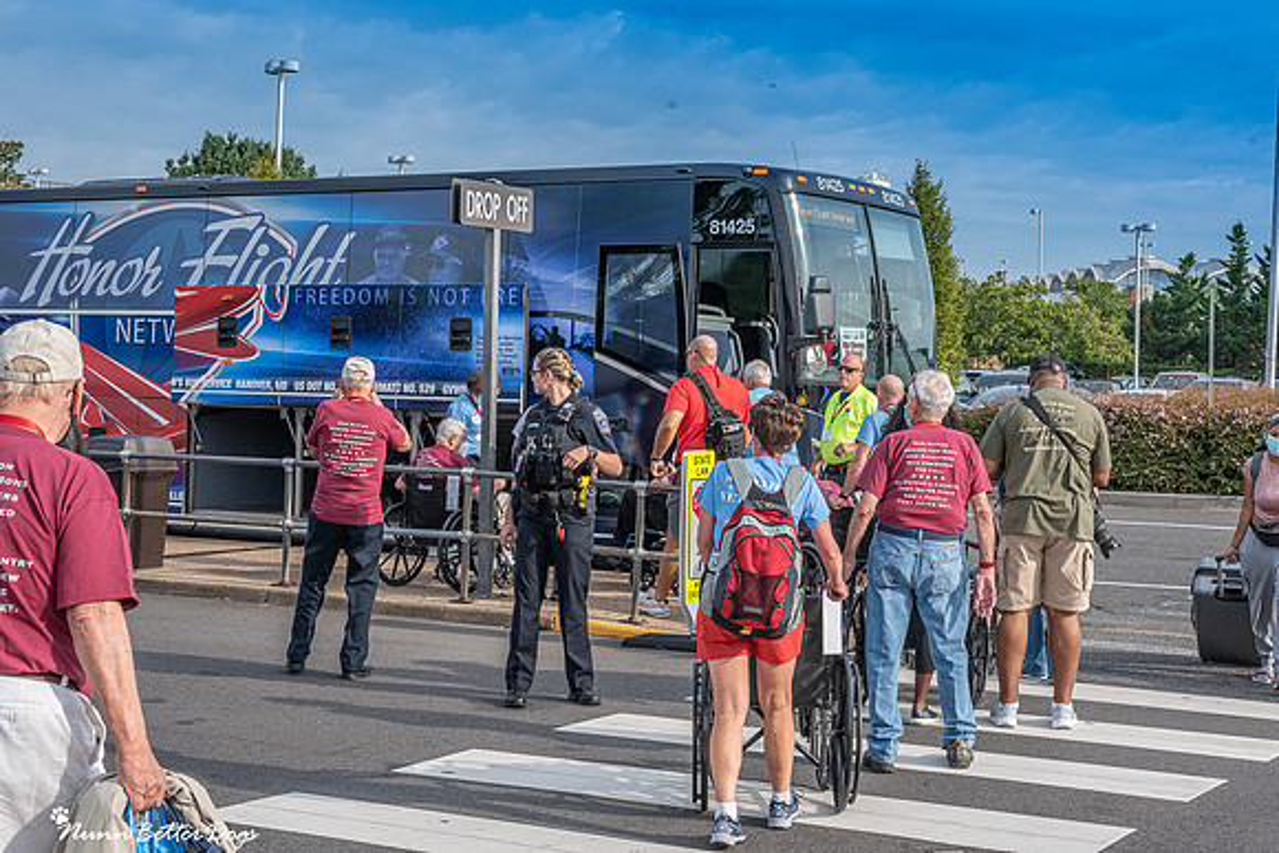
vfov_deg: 23.4
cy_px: 359
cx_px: 741
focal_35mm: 58
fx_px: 2058
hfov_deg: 34.4
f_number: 13
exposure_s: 1/640
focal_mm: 50
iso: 800
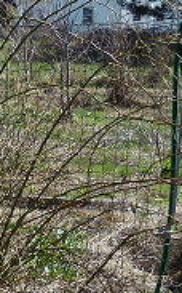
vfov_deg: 23.3
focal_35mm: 89
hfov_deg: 13.9
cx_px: -70
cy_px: 138
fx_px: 708
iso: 100
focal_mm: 4.3
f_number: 4
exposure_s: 1/500
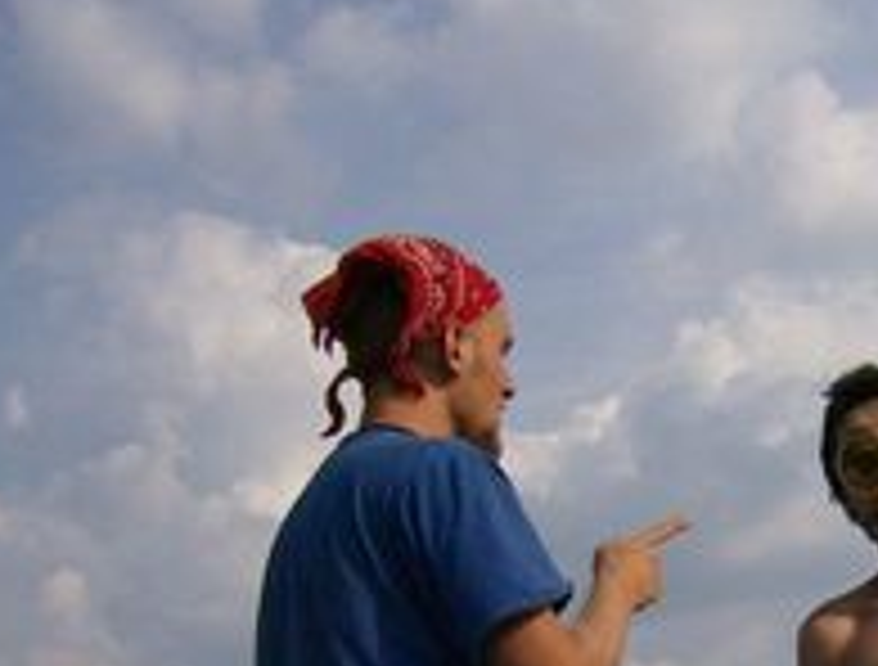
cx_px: 774
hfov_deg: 25.5
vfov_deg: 19.7
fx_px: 1885
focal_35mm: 74
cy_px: 594
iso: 100
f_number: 4.7
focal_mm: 6
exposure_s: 1/1206
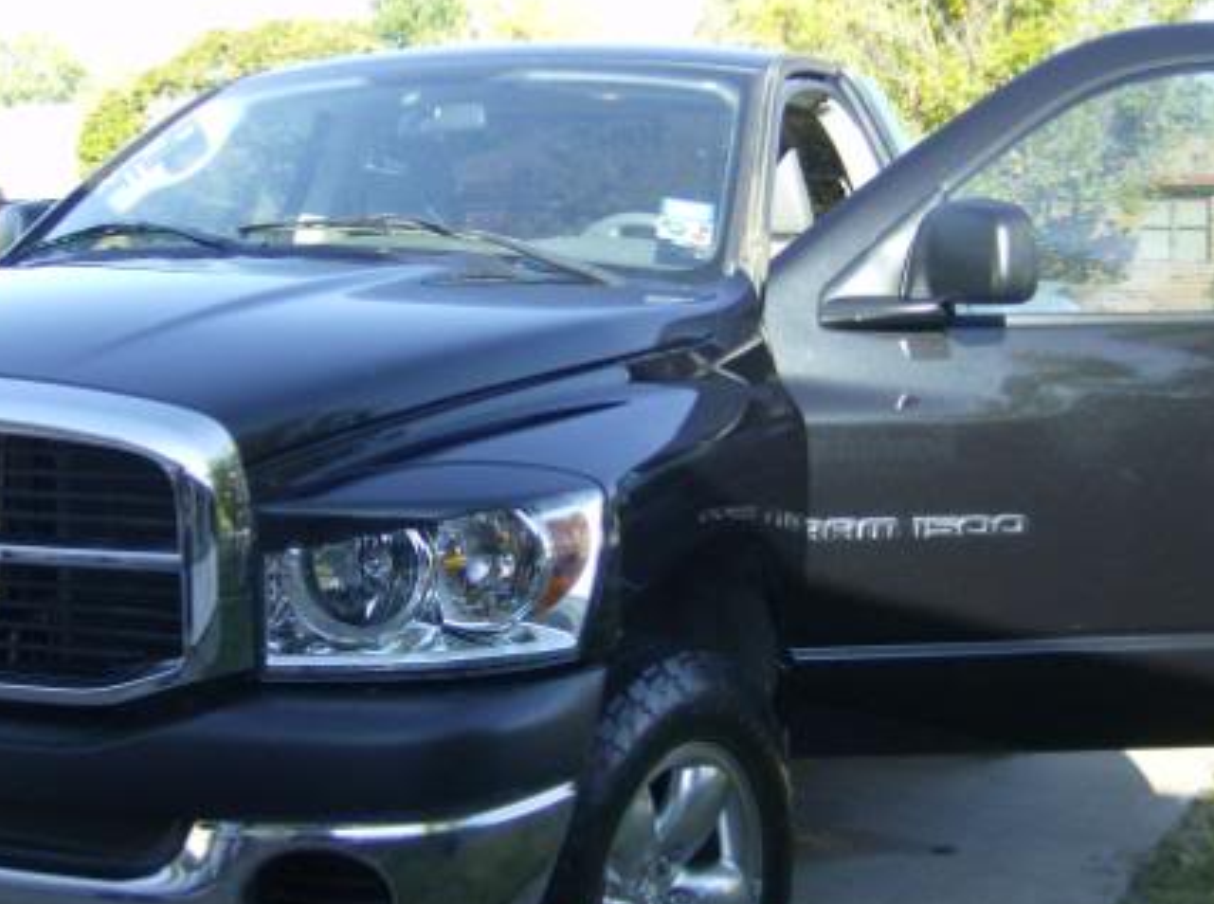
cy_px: 436
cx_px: 421
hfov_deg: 35.3
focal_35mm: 54
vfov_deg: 26.9
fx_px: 1889
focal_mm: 6
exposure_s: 1/305
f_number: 2.8
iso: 100
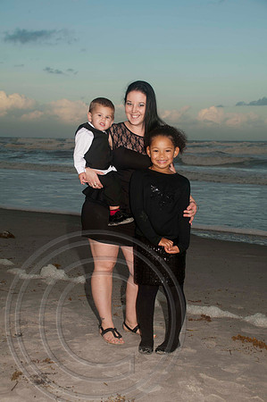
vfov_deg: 35.1
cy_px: 201
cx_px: 134
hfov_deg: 23.7
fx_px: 636
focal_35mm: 57
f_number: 6.3
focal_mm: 38
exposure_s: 1/125
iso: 100
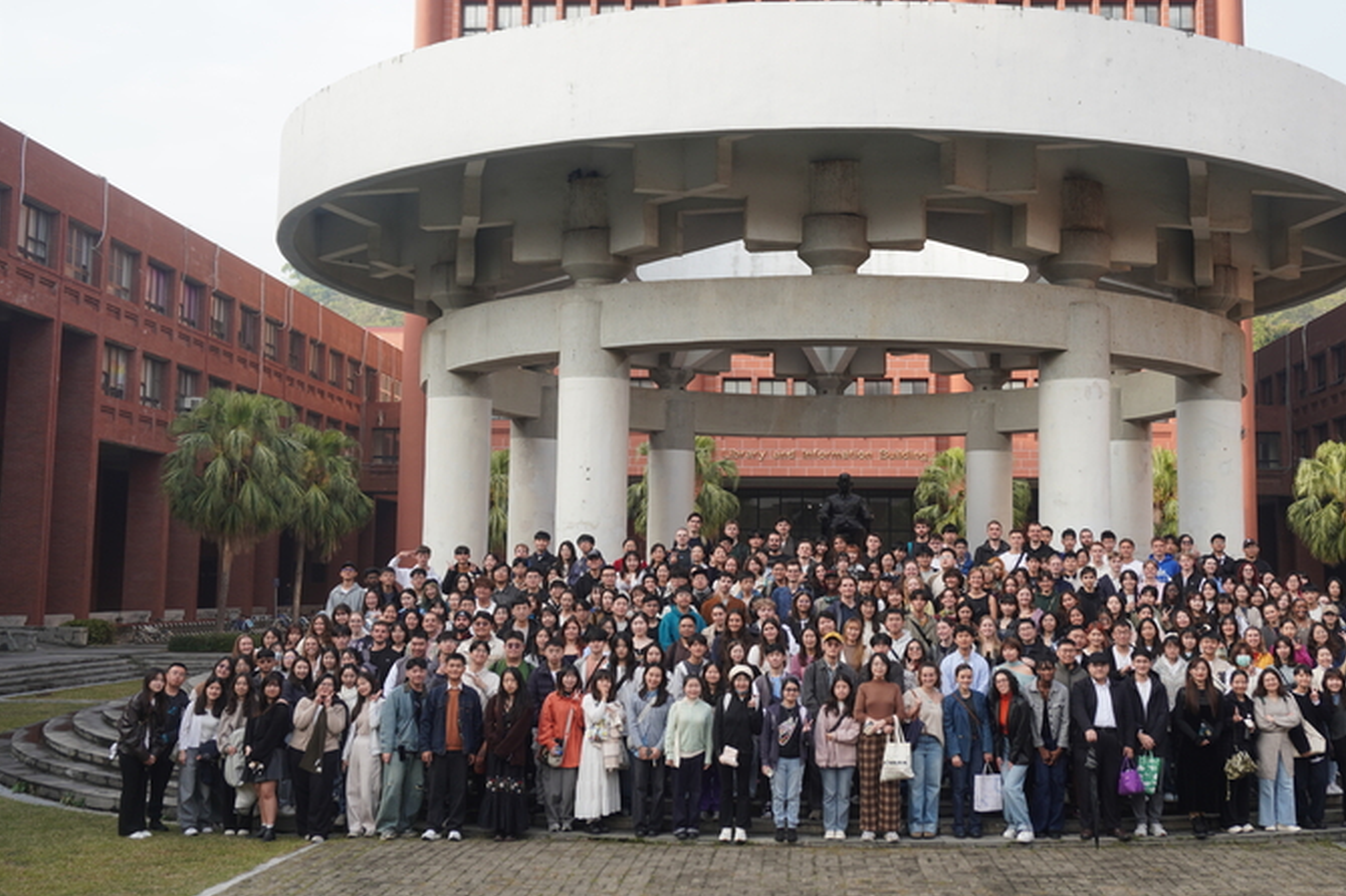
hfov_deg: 45.3
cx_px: 788
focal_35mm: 43
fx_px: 1607
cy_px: 413
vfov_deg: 31.1
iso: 100
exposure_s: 1/100
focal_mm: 24
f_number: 5.6
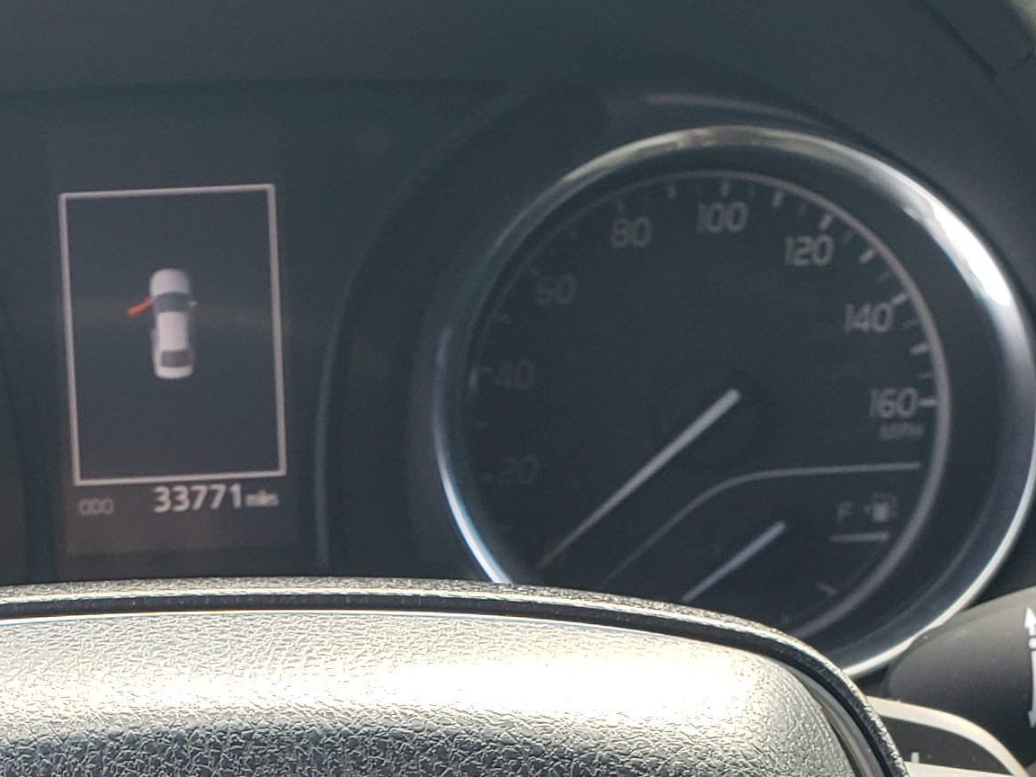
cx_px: 220
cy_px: 1055
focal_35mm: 91
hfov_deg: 21.3
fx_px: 2723
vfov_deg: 15.3
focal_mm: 4.3
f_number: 2.4
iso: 64
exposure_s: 1/60
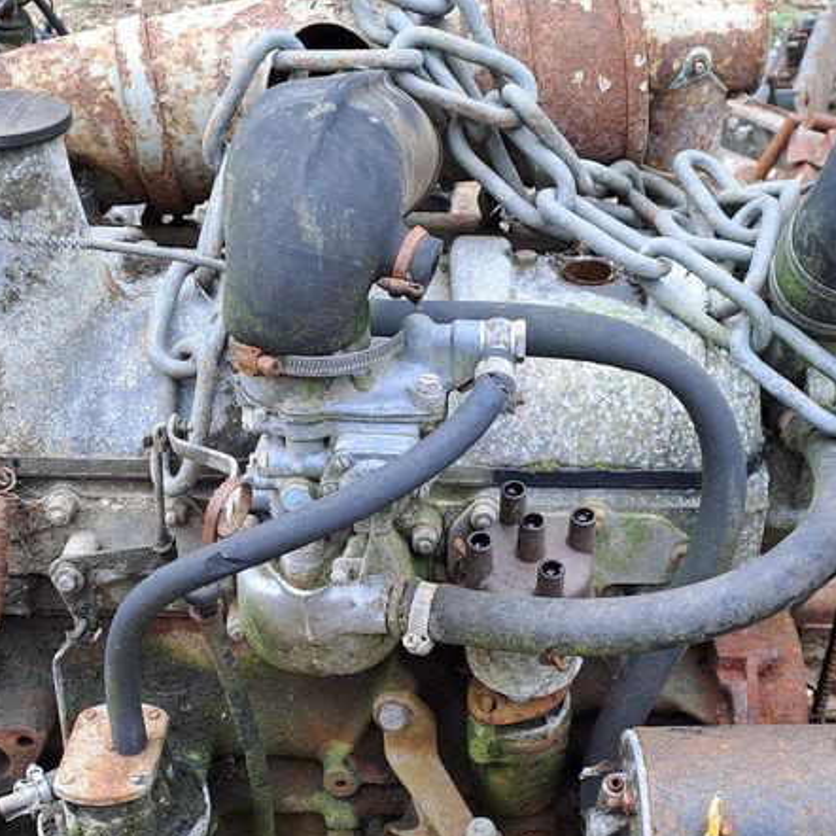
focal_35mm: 50
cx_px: 452
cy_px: 586
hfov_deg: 34.0
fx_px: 1366
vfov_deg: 33.6
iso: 32
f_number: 1.8
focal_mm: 4.65
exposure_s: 1/143
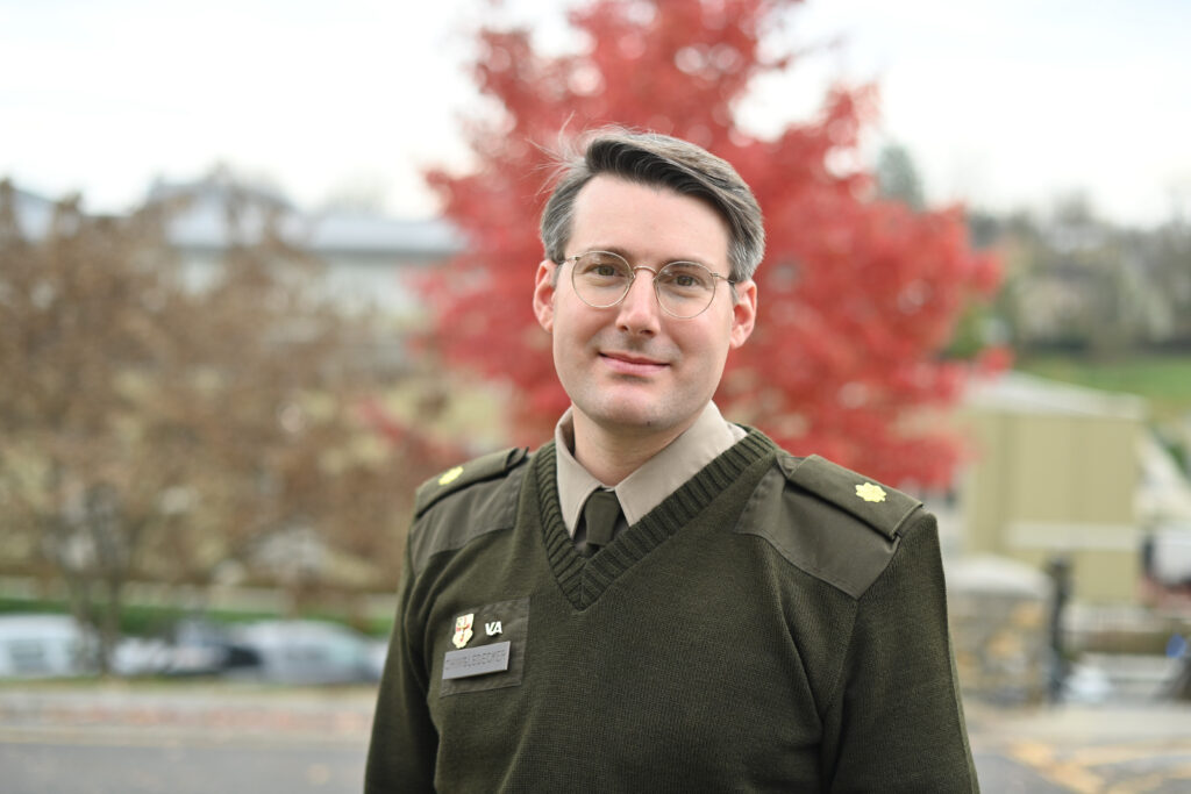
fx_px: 1654
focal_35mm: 50
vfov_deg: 27.0
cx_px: 596
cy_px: 397
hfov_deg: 39.6
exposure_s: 1/400
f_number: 2.2
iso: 100
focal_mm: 50
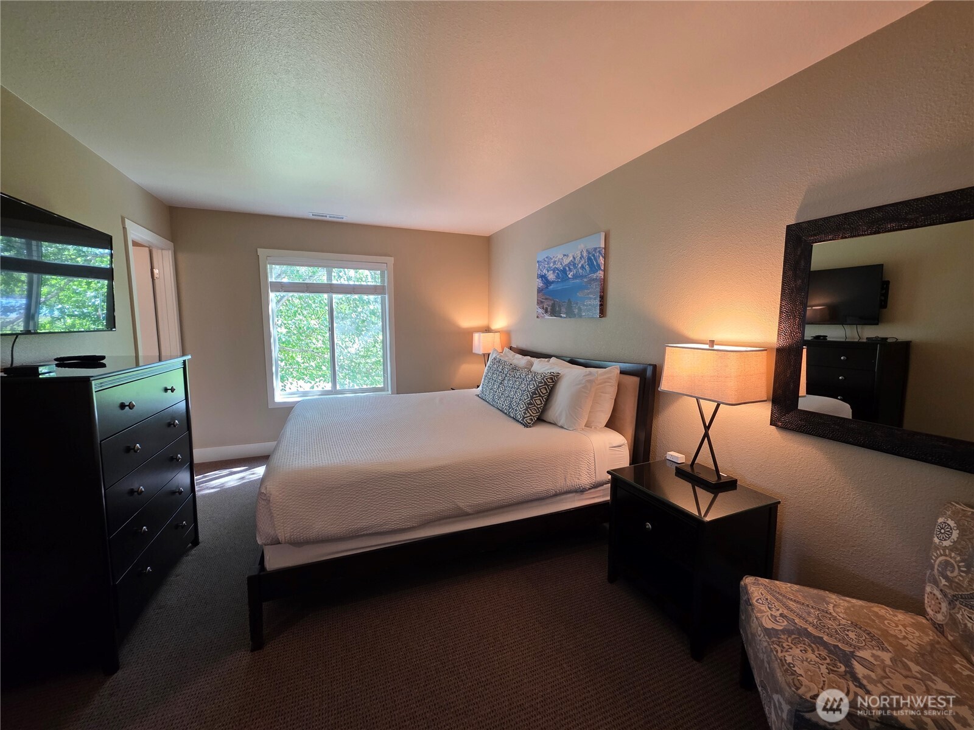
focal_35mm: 13
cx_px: 487
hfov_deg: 106.2
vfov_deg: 89.9
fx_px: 366
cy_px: 365
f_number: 1.9
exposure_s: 1/60
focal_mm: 2.2
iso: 160
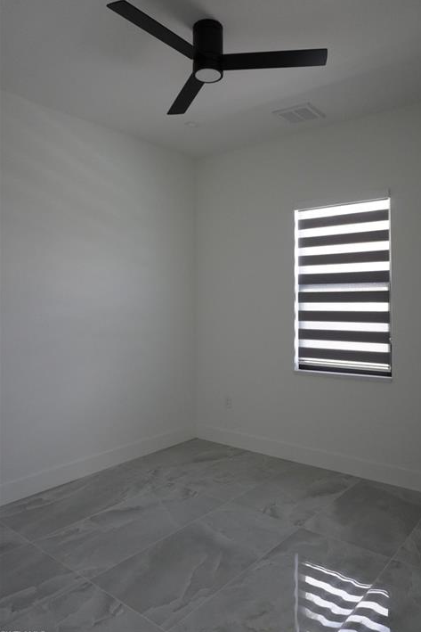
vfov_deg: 69.3
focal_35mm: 26
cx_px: 227
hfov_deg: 49.5
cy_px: 299
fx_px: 456
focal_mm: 16
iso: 1600
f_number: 4
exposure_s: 1/160
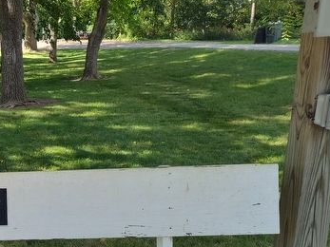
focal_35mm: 53
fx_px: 505
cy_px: 199
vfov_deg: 27.0
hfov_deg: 31.5
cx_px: -46
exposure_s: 1/405
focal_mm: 5.56
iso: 100
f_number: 1.8
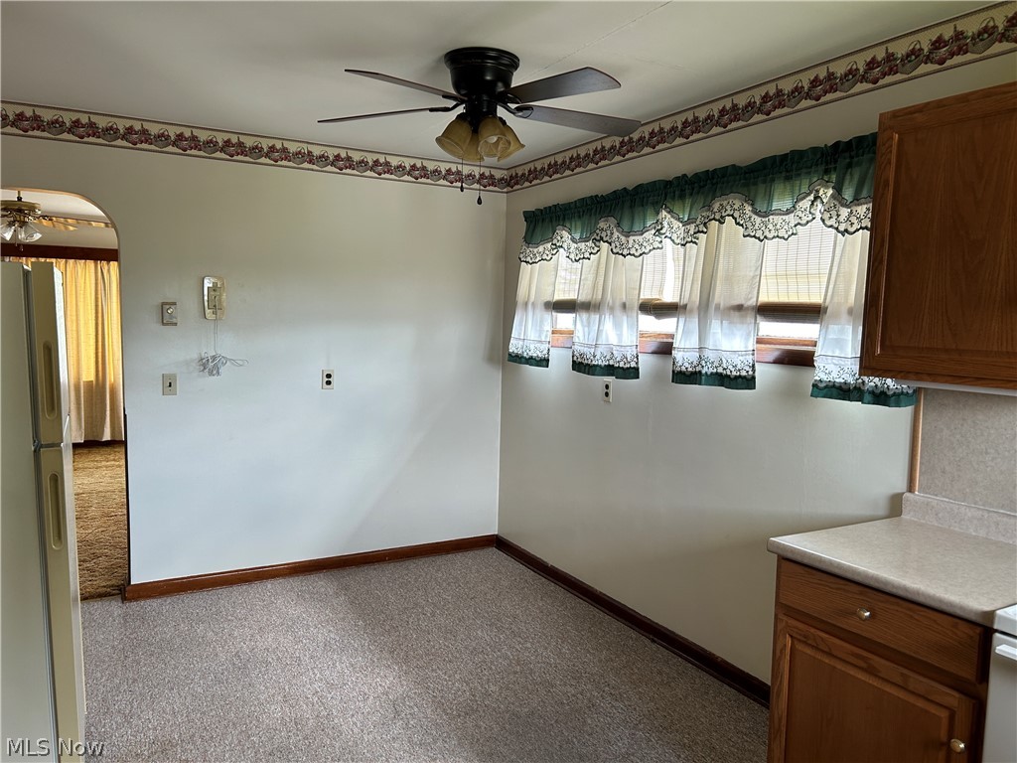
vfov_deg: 53.1
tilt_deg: -5.7
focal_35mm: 26
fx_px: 764
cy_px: 382
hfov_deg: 67.3
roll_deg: -1.3
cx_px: 508
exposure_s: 1/121
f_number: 1.5
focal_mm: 5.7
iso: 100
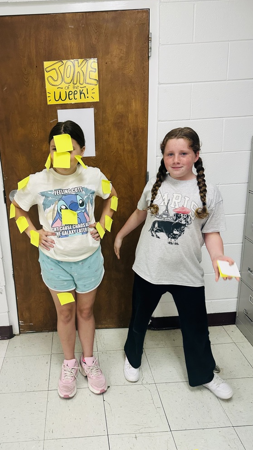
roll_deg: +2.3
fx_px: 322
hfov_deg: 42.4
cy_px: 221
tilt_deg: -13.5
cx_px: 87
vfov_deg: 69.9
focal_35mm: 27
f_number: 1.78
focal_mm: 6.86
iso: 200
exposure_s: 1/120
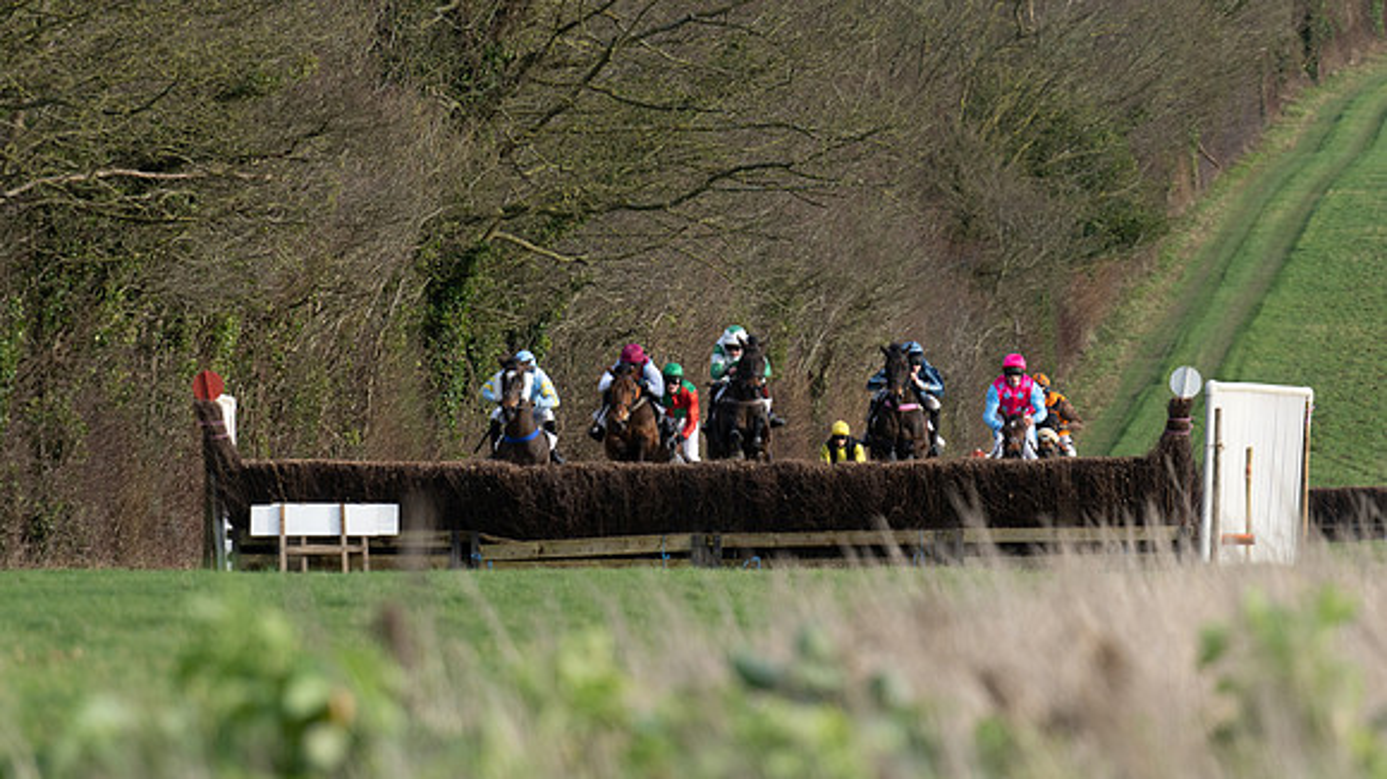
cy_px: 390
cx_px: 694
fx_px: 16175
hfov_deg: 4.9
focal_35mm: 440
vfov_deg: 2.8
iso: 400
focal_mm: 280
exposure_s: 1/1600
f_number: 4
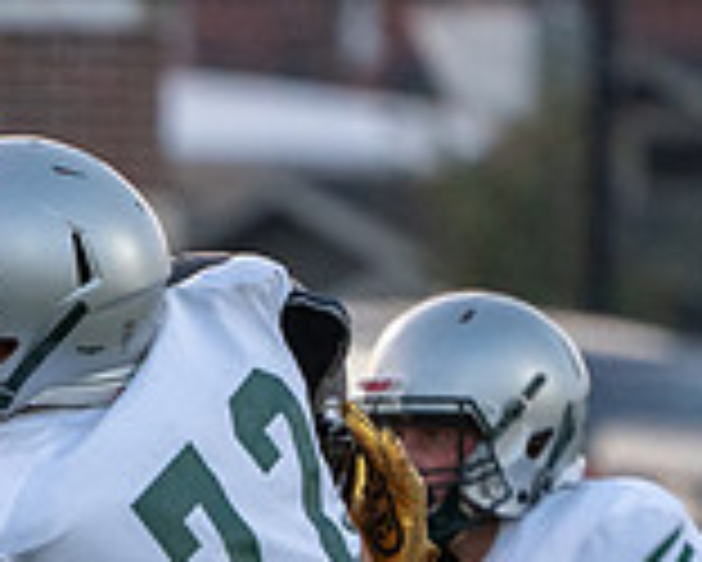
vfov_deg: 1.1
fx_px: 29791
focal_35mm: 1433
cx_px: -492
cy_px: 957
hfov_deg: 1.3
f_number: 5.6
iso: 3200
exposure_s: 1/1000
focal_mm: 336
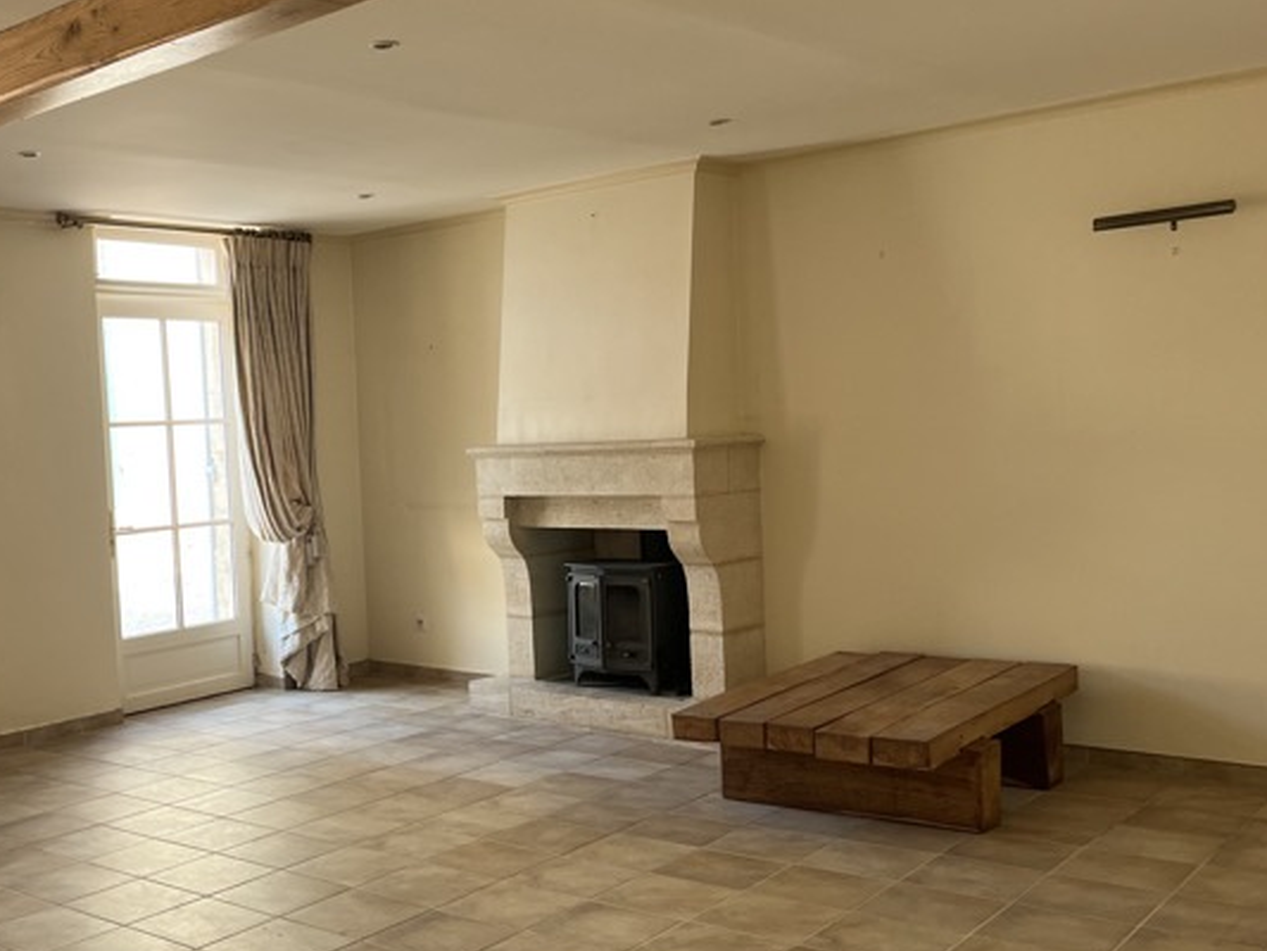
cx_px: 347
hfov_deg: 46.5
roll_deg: +3.0
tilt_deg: -3.9
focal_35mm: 39
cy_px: 516
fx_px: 1428
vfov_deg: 36.8
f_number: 1.6
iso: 64
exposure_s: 1/100
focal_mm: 5.1
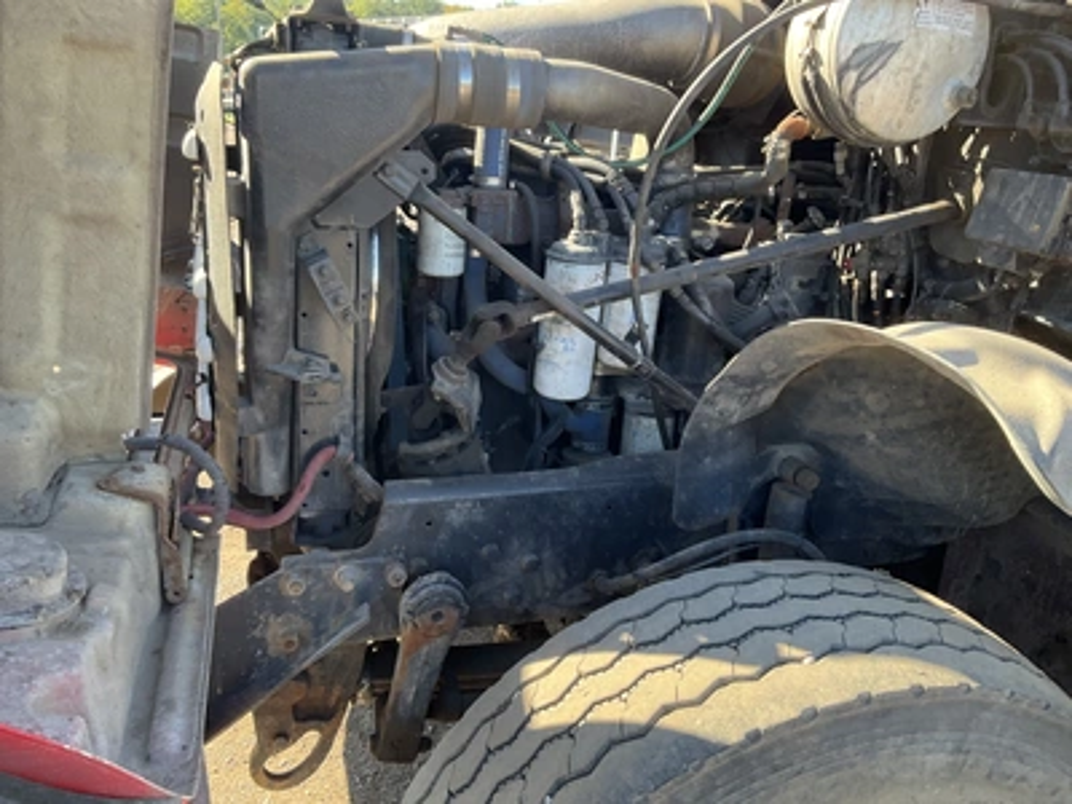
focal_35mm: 29
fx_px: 898
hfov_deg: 61.7
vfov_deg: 48.2
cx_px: 536
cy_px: 402
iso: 32
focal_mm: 3
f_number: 1.8
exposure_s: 1/171
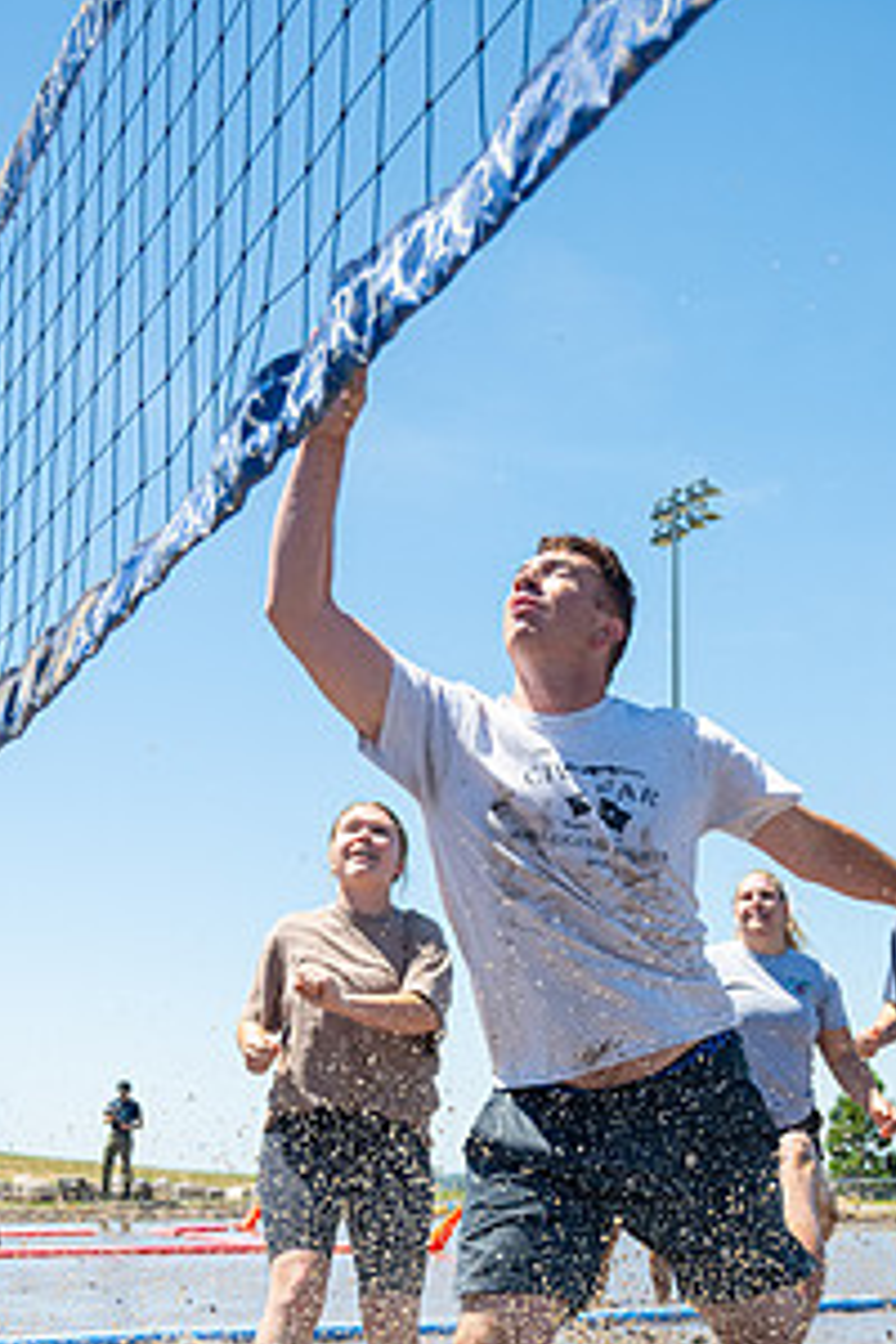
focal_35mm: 67
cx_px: 548
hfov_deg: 20.3
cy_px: 779
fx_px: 2501
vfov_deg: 30.0
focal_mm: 29.5
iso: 320
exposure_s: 1/2000
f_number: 4
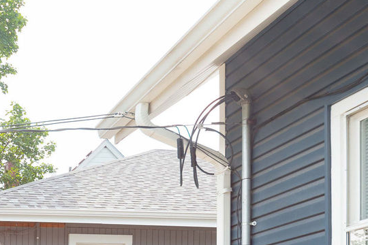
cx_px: -110
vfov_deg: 17.5
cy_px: 337
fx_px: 736
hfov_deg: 24.5
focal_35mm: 72
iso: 125
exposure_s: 1/125
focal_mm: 24
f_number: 6.3
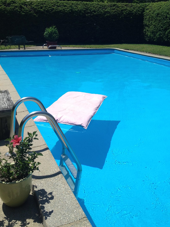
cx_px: 74
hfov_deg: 32.8
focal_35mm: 44
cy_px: 91
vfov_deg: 42.7
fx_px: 288
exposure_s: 1/2304
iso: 64
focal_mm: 4.28
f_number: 2.4
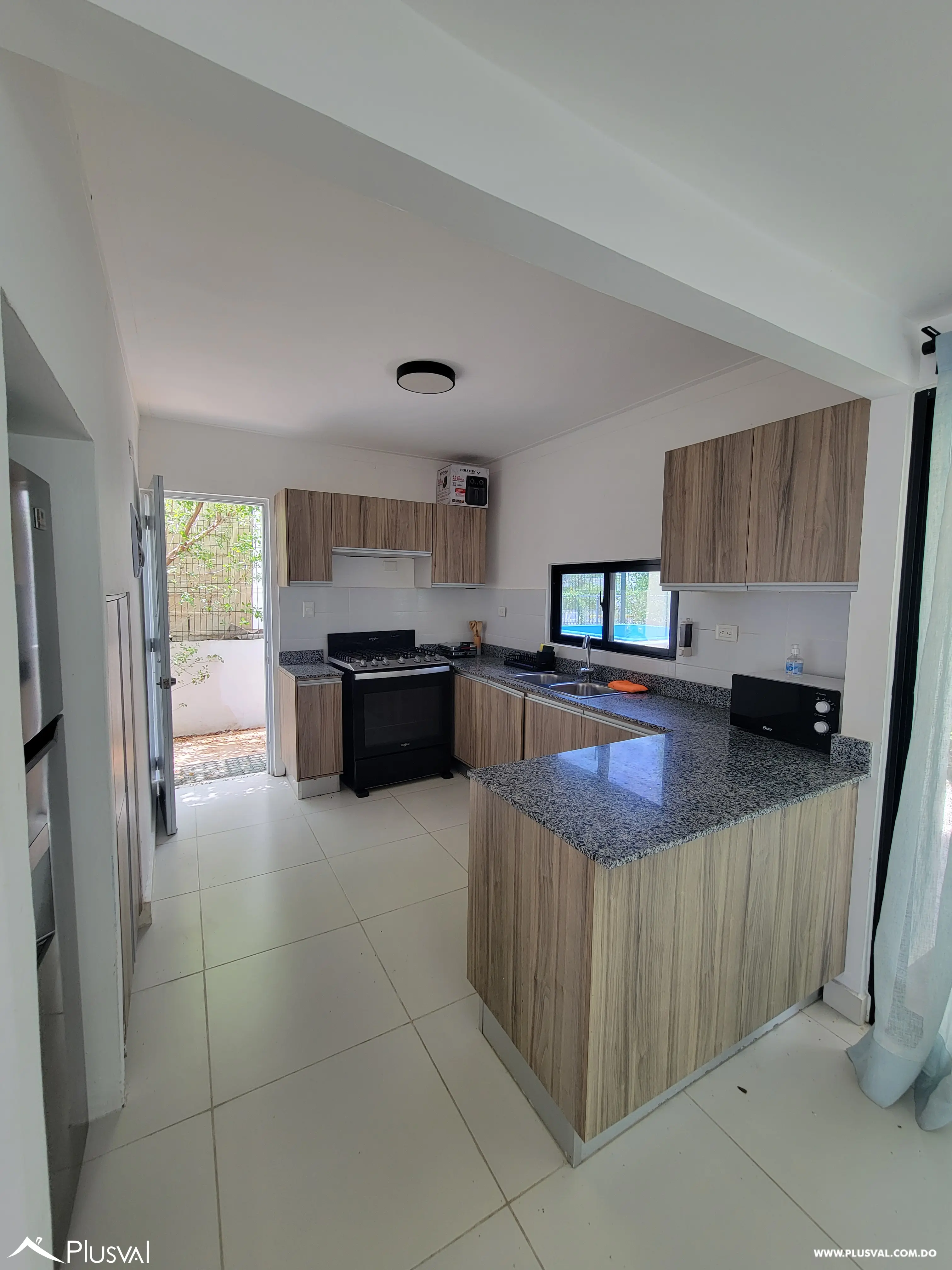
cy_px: 635
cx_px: 476
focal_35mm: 13
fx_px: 477
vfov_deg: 106.2
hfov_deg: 89.9
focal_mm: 2.2
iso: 80
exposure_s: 1/60
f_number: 2.2
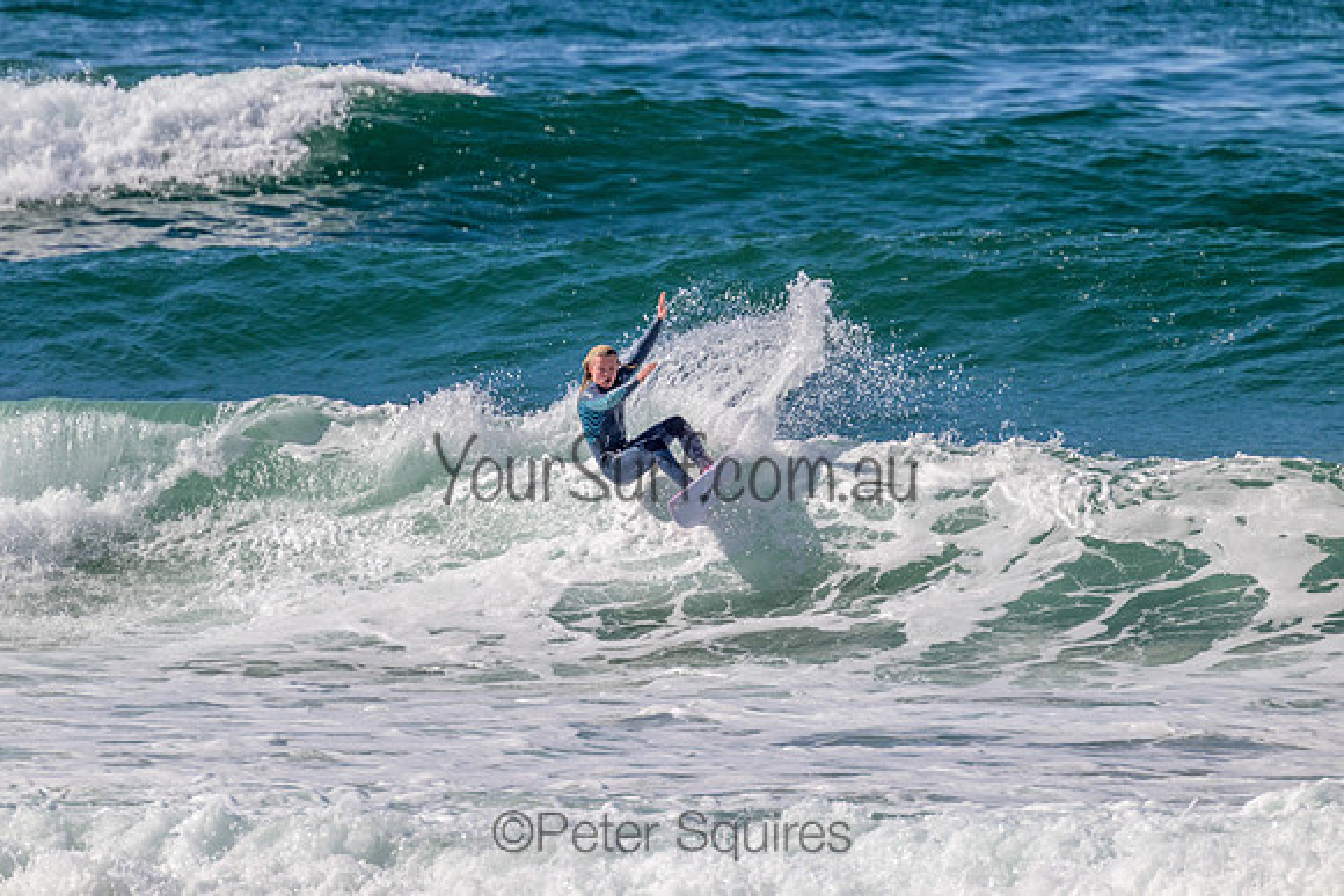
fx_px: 29872
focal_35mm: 800
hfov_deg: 2.6
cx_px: 672
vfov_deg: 1.7
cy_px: 448
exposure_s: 1/2000
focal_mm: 800
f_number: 11
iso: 900
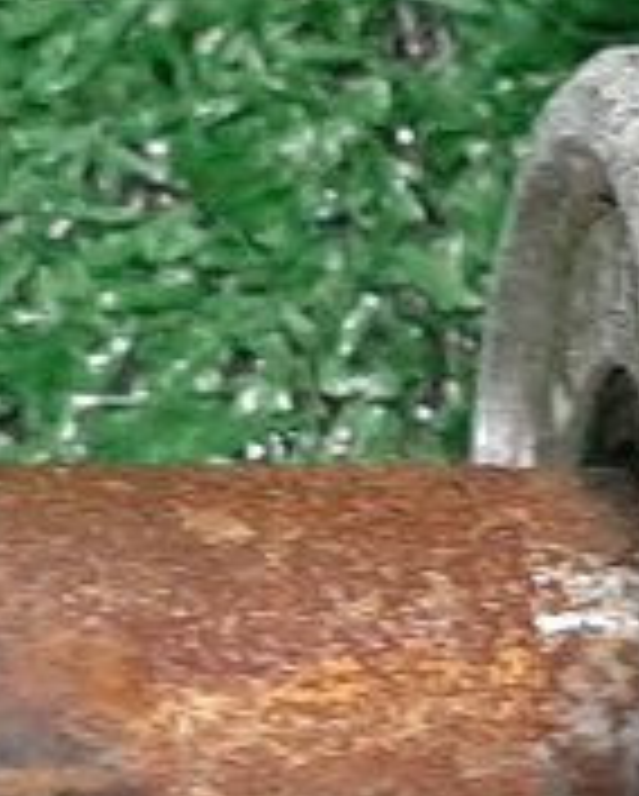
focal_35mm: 206
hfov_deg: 7.5
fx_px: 4861
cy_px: 715
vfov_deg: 9.3
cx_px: 554
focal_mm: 3.93
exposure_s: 1/33
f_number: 1.7
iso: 210
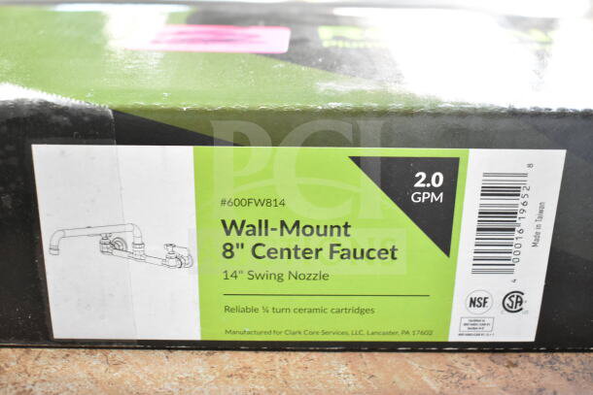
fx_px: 717
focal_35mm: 44
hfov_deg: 45.0
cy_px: 198
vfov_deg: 30.9
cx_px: 296
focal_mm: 29
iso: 1600
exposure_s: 1/80
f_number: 4.5
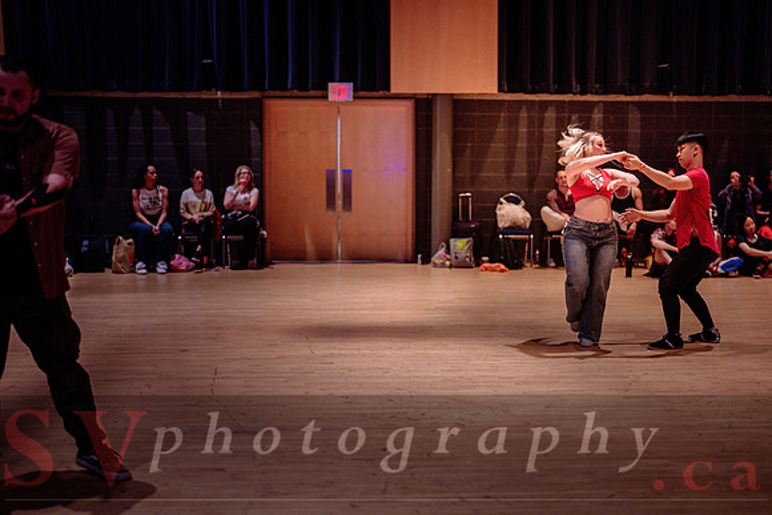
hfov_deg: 36.3
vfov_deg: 24.7
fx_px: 1177
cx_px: 424
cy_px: 283
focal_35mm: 55
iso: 1600
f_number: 1.2
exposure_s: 1/320
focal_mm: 50
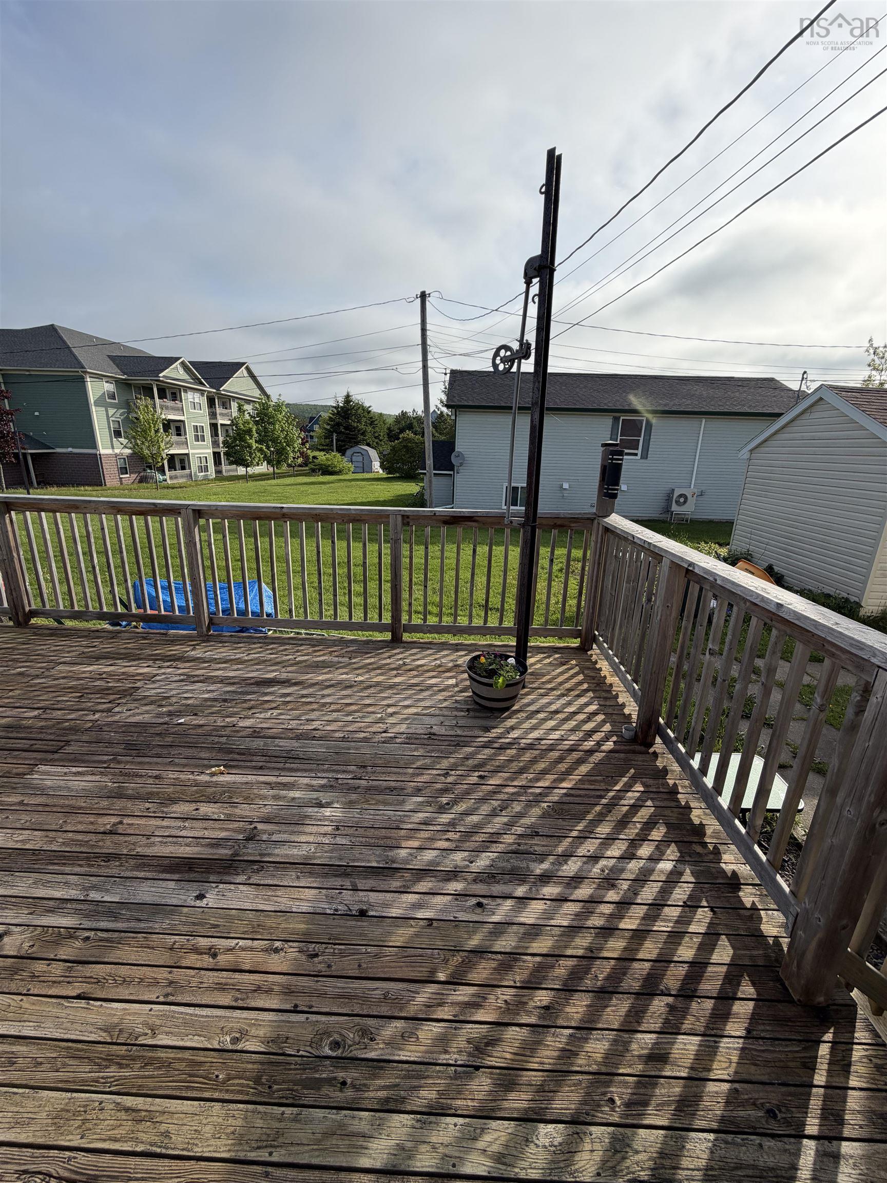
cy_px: 592
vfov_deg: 102.1
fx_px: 478
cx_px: 444
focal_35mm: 14
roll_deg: -2.1
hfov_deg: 85.7
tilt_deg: -16.8
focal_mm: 2.22
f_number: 2.2
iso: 25
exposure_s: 1/1001
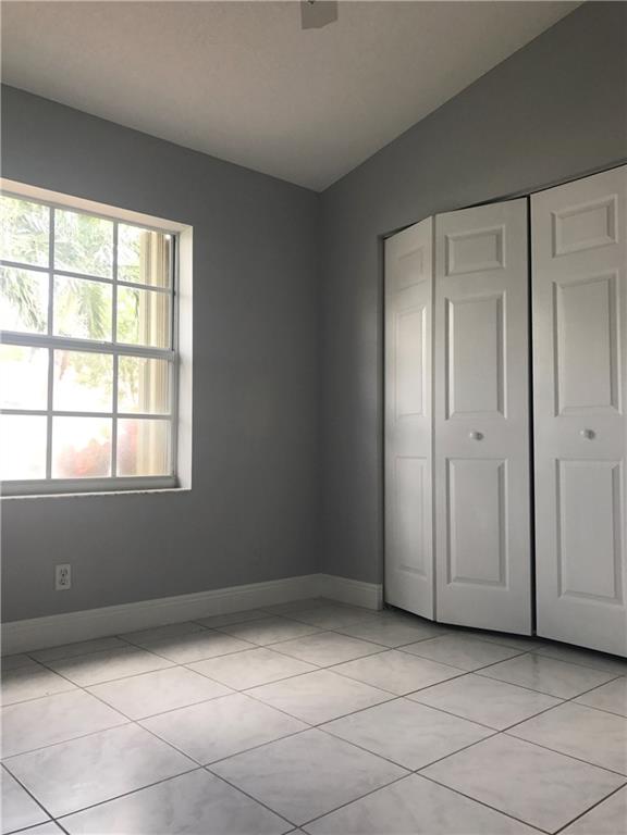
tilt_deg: +2.5
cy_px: 418
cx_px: 314
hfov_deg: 49.7
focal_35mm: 28
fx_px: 676
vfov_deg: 63.4
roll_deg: -0.1
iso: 20
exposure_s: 1/60
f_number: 1.8
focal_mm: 3.99
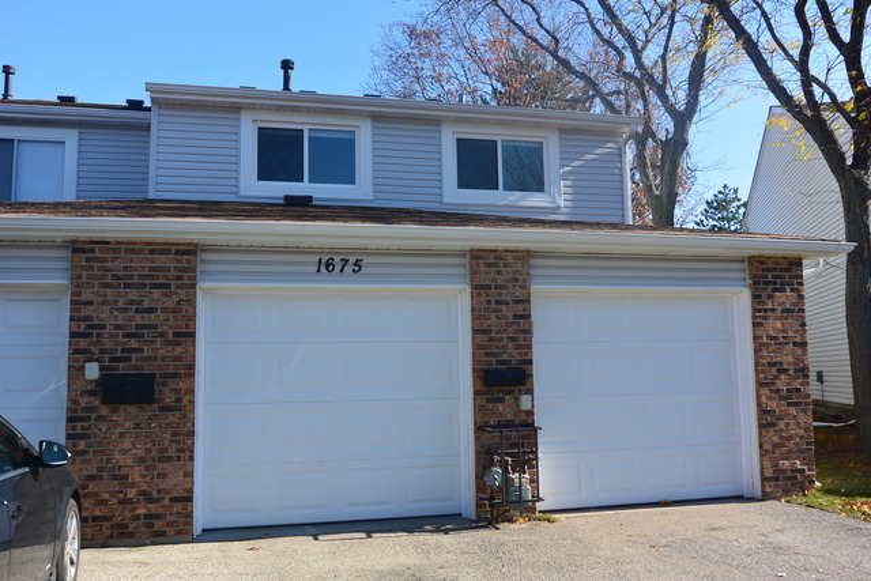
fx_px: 847
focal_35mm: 35
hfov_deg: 54.4
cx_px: 436
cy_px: 290
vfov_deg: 37.9
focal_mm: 13.1
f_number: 4.5
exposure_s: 1/640
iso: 160
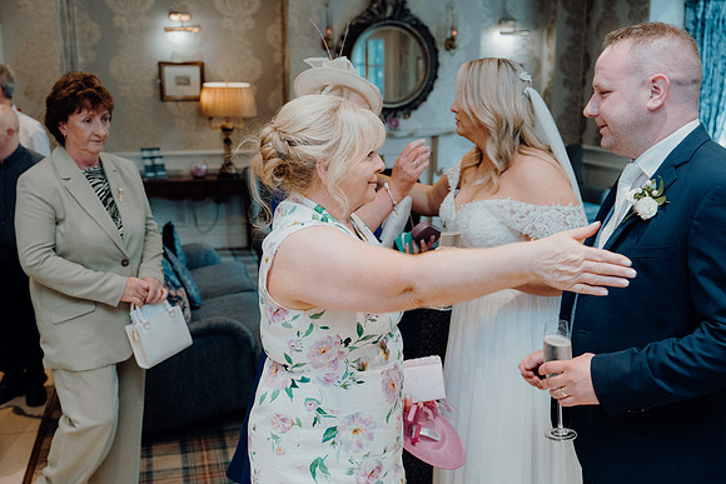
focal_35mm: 38
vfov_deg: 35.1
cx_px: 363
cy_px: 242
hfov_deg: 50.7
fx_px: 766
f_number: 3.5
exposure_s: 1/160
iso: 2000
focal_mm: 38
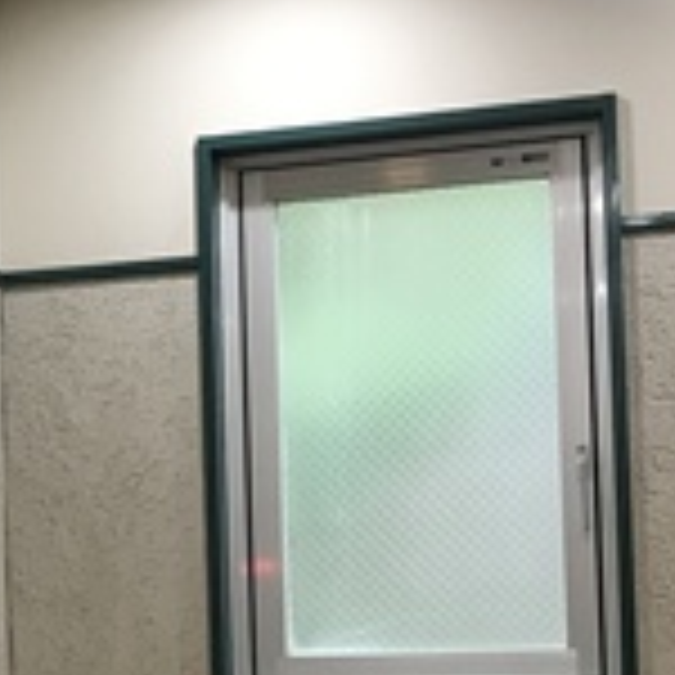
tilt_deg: +1.6
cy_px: 608
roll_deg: +1.0
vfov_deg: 17.3
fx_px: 2184
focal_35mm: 99
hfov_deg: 17.0
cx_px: -72
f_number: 1.8
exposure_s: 1/15
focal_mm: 3.99
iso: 50
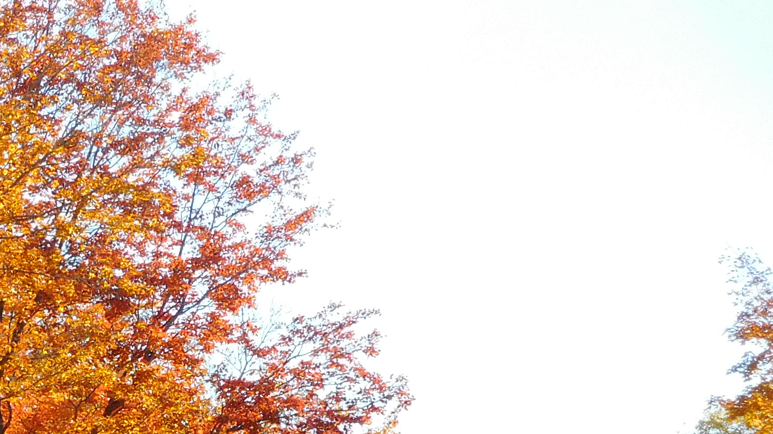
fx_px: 8157
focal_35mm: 398
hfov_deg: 5.4
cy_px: 660
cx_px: -53
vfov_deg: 3.0
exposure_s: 1/320
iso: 125
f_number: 5.1
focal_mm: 25
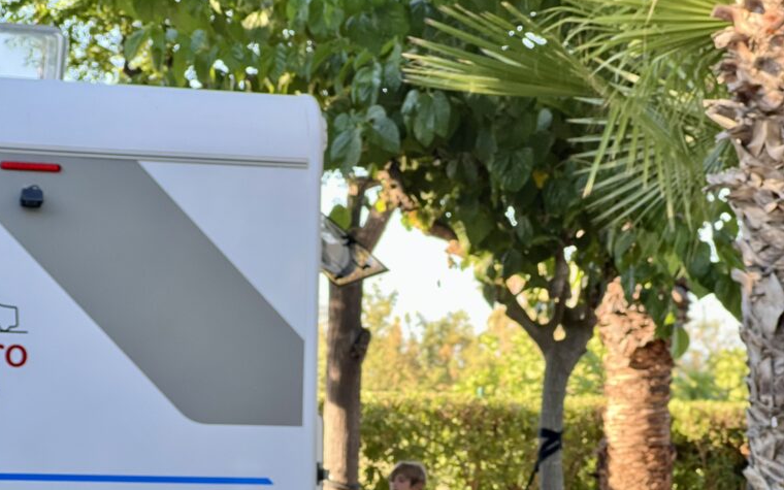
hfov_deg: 18.9
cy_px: 492
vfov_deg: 11.8
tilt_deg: +0.1
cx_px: 389
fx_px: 2350
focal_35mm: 110
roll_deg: -1.9
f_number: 2.8
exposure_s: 1/121
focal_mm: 9
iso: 160
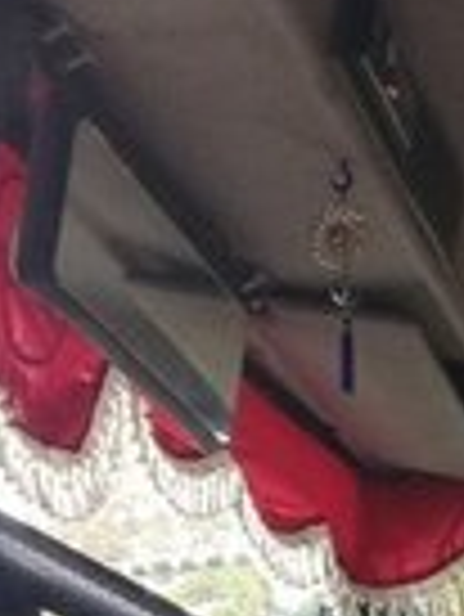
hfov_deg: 12.4
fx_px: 1999
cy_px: 1043
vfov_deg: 15.5
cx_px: 761
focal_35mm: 112
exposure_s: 1/50
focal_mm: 3.3
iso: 64
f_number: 2.2
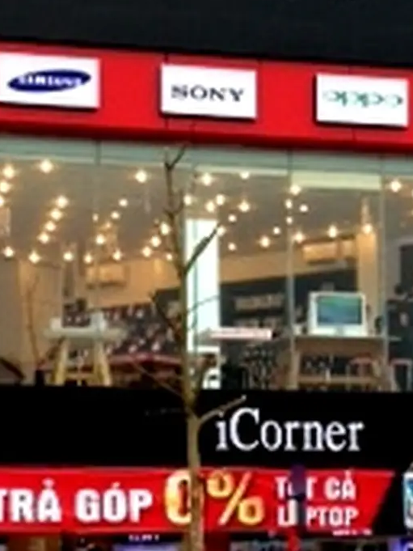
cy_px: 347
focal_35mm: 124
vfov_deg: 15.9
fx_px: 1972
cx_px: 249
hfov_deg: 12.0
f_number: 2.4
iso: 50
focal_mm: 4.12
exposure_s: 1/321
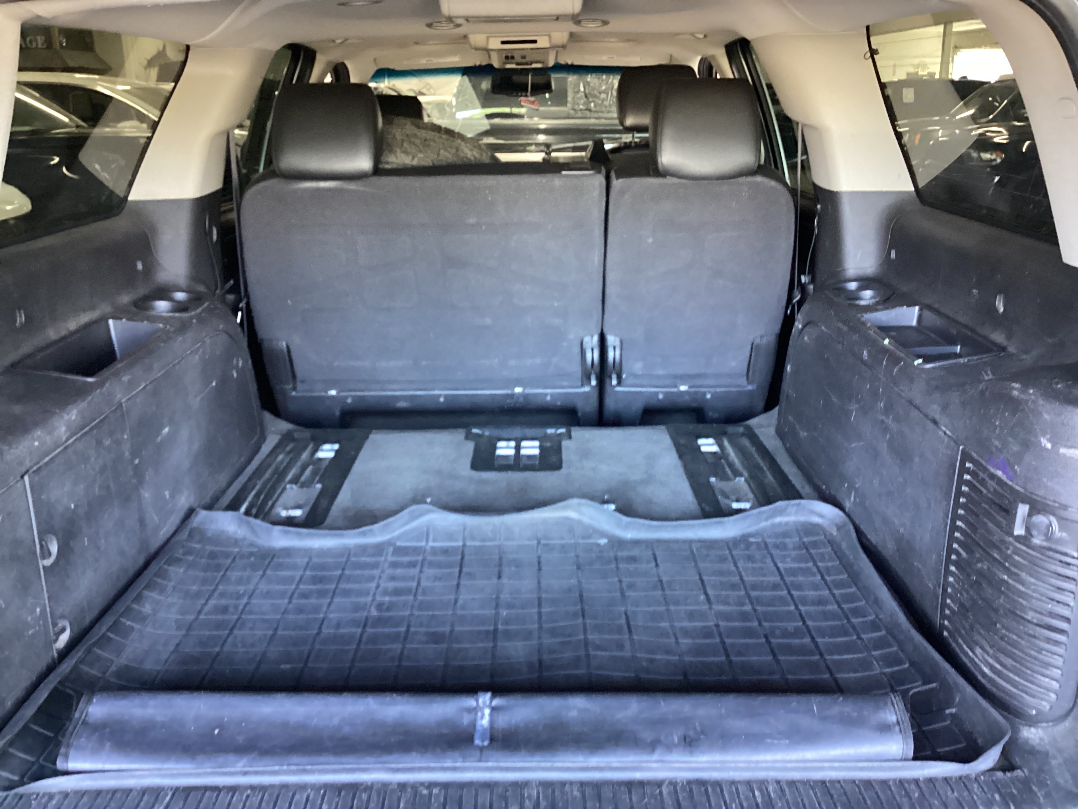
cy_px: 404
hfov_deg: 58.4
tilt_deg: -18.8
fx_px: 965
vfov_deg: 45.4
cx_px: 539
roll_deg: +0.7
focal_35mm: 31
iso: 400
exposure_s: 1/25
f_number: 2.4
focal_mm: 3.3
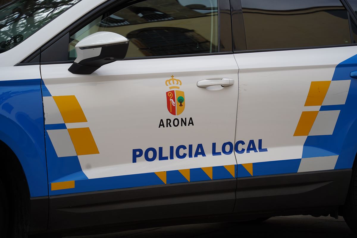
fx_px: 1120
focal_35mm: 113
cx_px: 178
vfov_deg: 12.1
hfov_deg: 18.1
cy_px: 119
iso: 100
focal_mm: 113
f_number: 5.6
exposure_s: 1/250
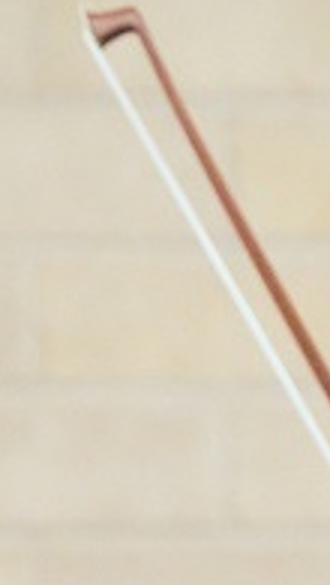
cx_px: -51
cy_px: 882
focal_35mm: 1380
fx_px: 21421
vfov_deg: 1.6
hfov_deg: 0.9
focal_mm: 189.7
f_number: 9
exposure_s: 1/100
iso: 12800
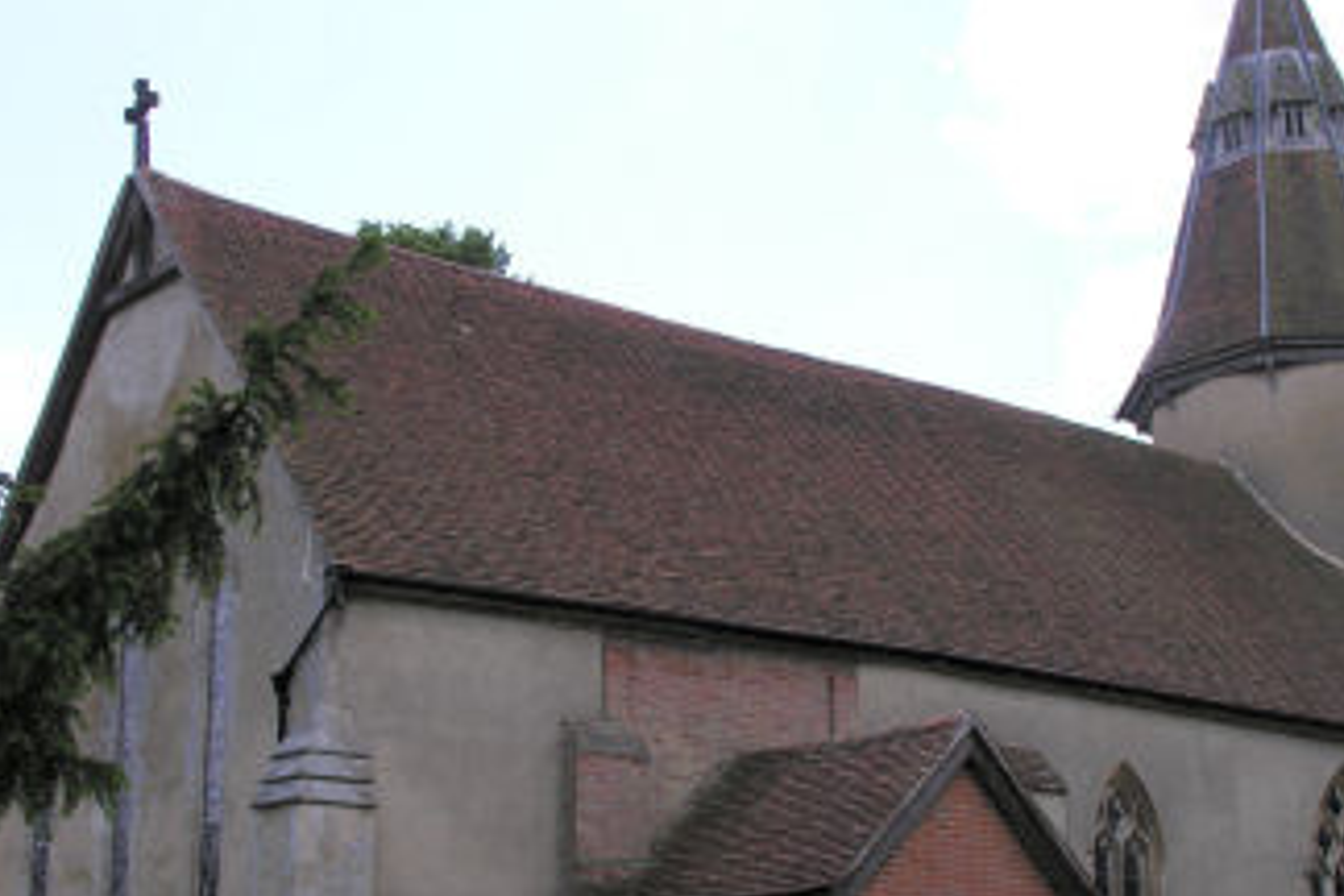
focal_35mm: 59
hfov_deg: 33.9
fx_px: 2202
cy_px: 595
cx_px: 713
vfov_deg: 22.9
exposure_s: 1/137
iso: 50
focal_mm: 10.2
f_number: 5.2
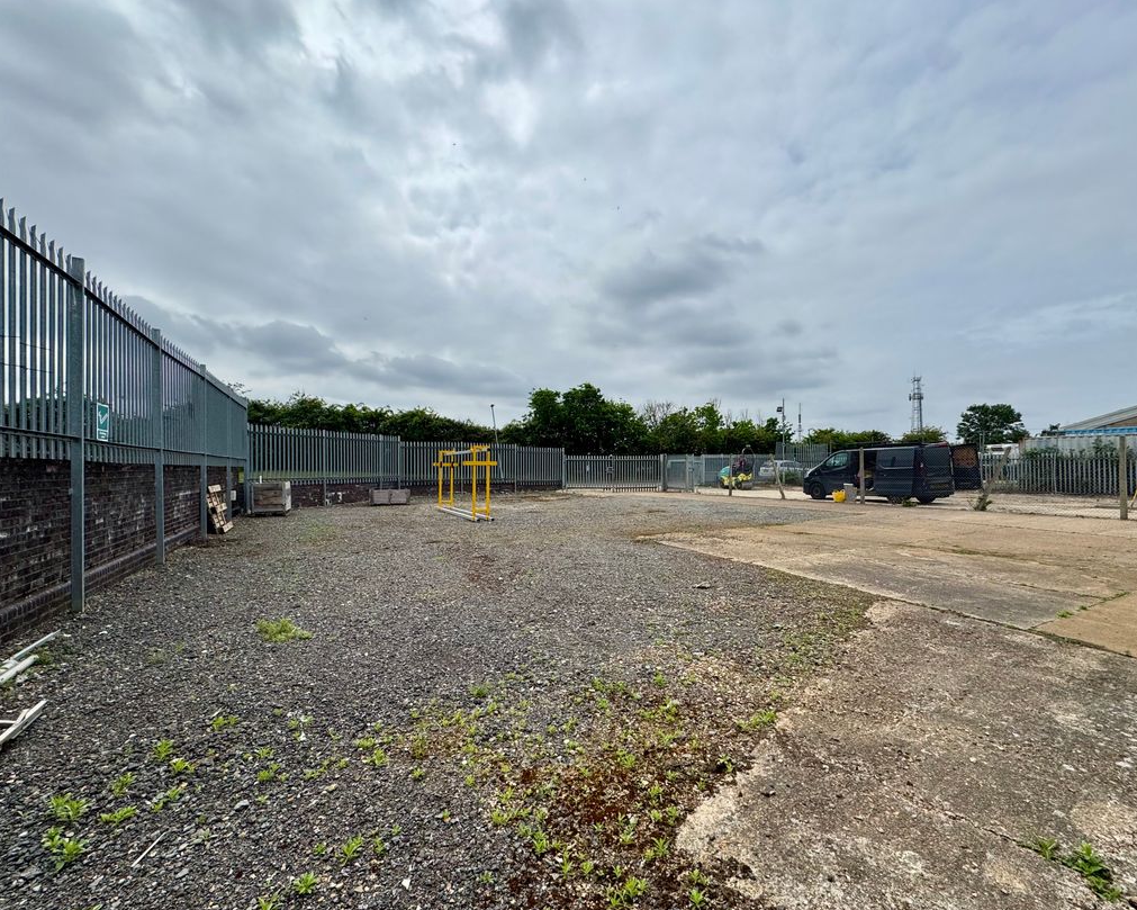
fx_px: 505
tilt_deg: +0.7
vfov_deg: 84.0
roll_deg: +0.3
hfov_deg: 96.7
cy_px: 466
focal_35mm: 15
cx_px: 599
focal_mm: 2.22
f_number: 2.2
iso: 50
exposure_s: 1/3390
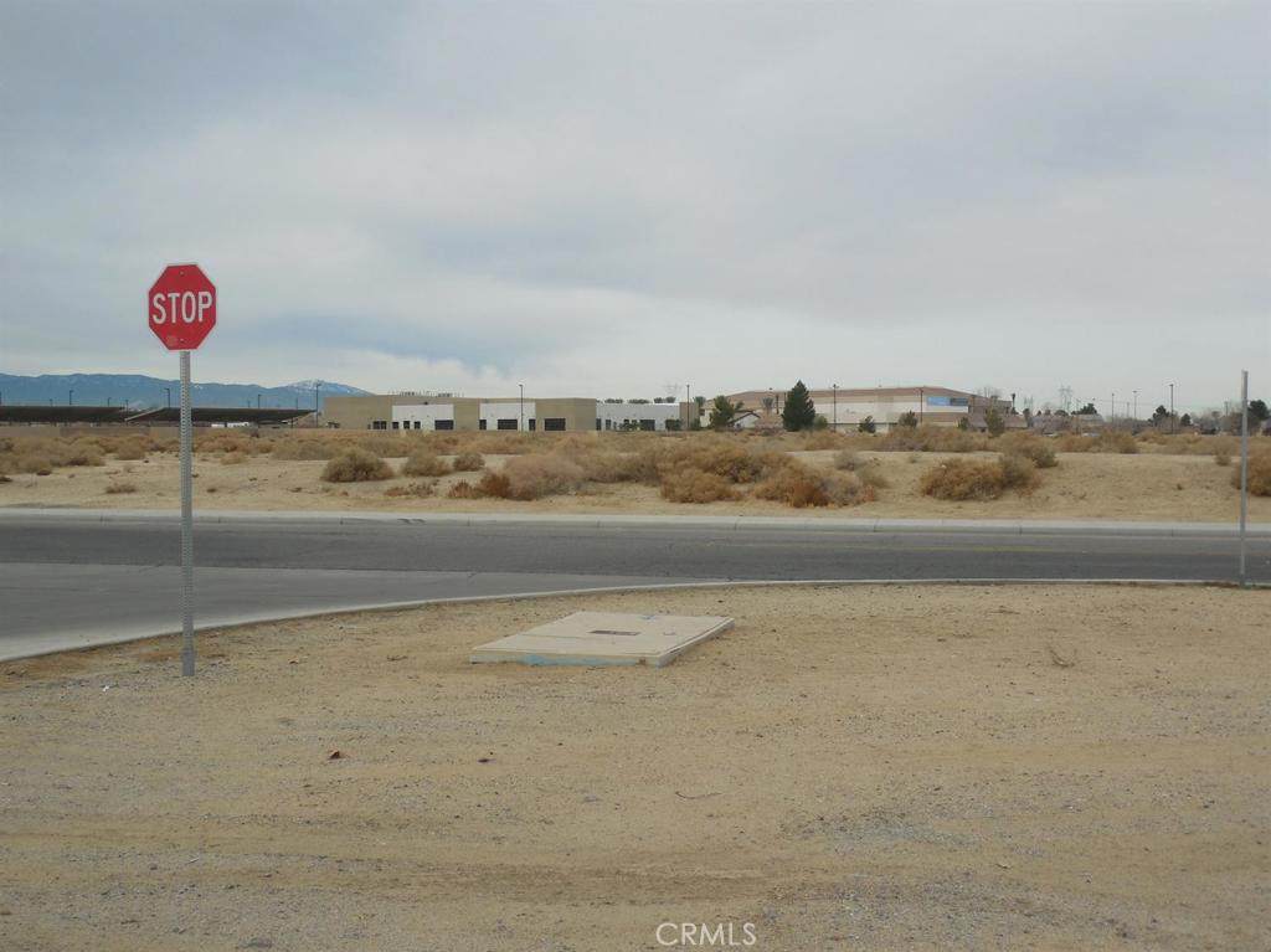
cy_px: 476
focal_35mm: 39
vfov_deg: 36.8
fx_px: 1431
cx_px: 636
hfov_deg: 47.9
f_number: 3.8
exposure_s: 1/640
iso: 125
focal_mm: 7
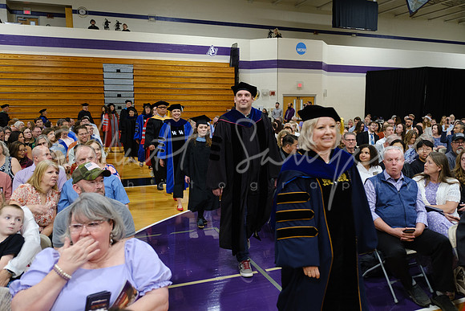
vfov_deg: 46.4
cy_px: 156
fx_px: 362
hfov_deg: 65.5
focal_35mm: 28
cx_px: 232
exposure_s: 1/125
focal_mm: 18.7
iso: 1600
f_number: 2.8
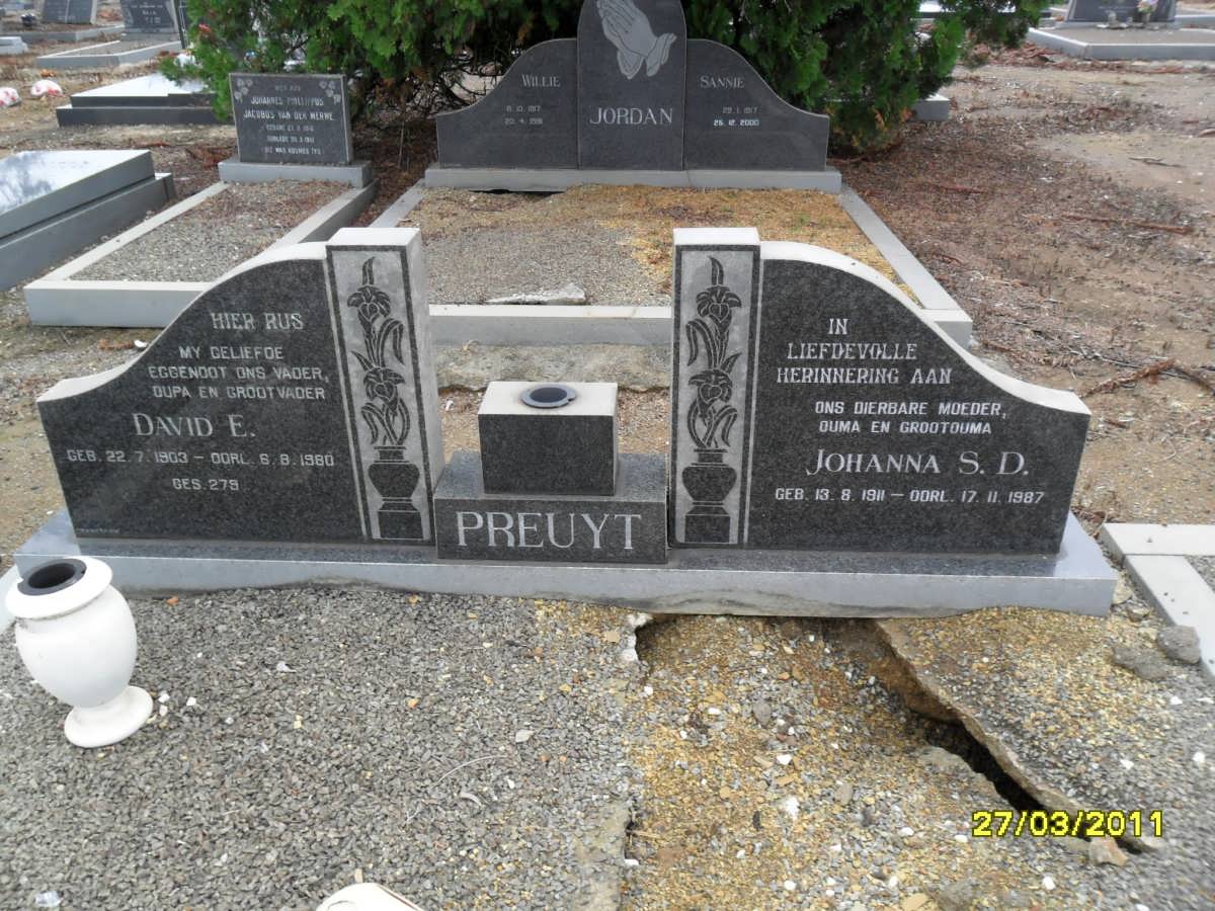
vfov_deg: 51.4
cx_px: 608
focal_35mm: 27
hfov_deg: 65.3
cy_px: 456
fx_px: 948
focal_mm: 4.9
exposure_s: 1/180
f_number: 3.5
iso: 100
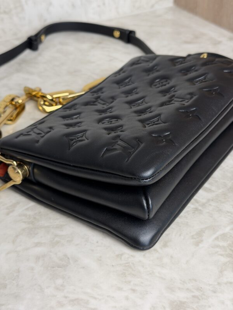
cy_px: 155
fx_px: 431
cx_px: 116
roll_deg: +1.8
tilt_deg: -35.5
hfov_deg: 30.3
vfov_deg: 39.7
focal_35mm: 48
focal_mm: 6.76
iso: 64
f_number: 1.78
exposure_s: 1/120
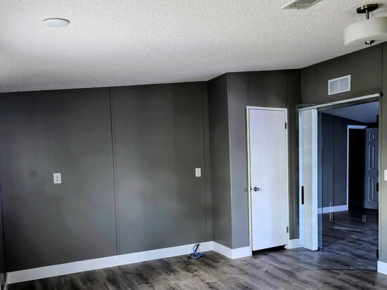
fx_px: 369
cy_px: 178
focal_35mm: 33
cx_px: 255
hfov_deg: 54.4
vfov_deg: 42.7
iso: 1000
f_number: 1.7
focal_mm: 6.3
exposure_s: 1/120
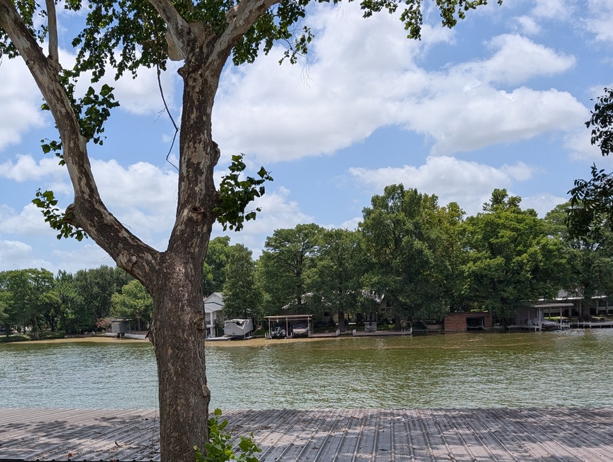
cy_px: 358
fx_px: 692
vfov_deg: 35.9
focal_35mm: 39
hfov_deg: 46.7
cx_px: 185
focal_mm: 6.9
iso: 21
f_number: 1.68
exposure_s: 1/1513
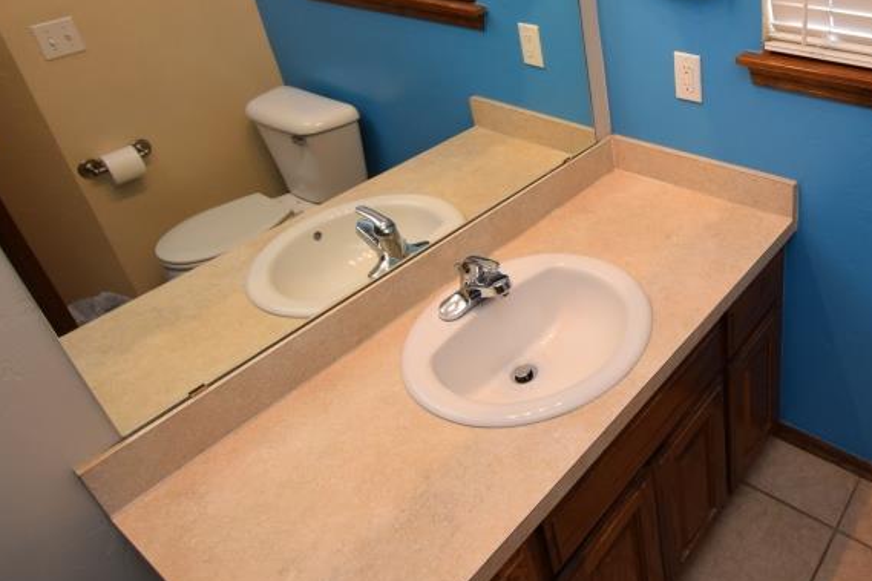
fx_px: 654
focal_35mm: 27
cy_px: 168
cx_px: 699
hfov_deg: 61.7
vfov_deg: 46.7
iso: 800
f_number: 5
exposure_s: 1/100
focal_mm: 10
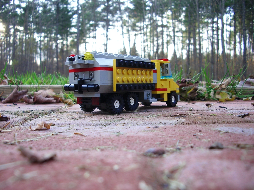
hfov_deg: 52.6
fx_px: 257
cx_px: 127
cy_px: 95
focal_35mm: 35
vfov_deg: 40.7
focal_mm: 5.8
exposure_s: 1/80
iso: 100
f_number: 2.6
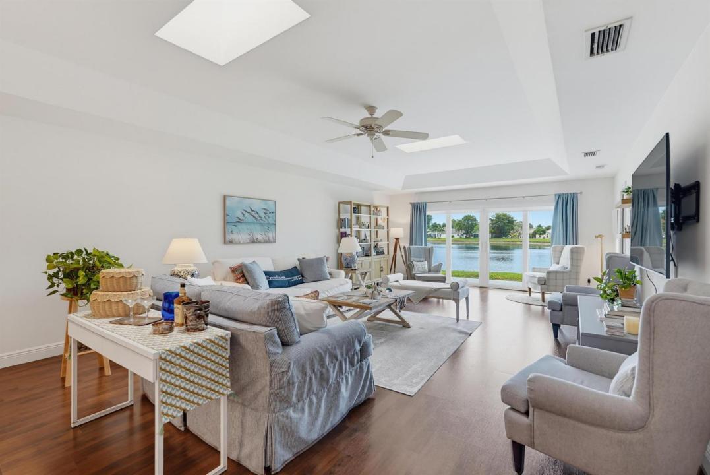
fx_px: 316
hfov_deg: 96.7
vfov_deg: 73.8
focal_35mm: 16
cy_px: 238
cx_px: 355
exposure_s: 1/80
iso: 800
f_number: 4.5
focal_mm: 16
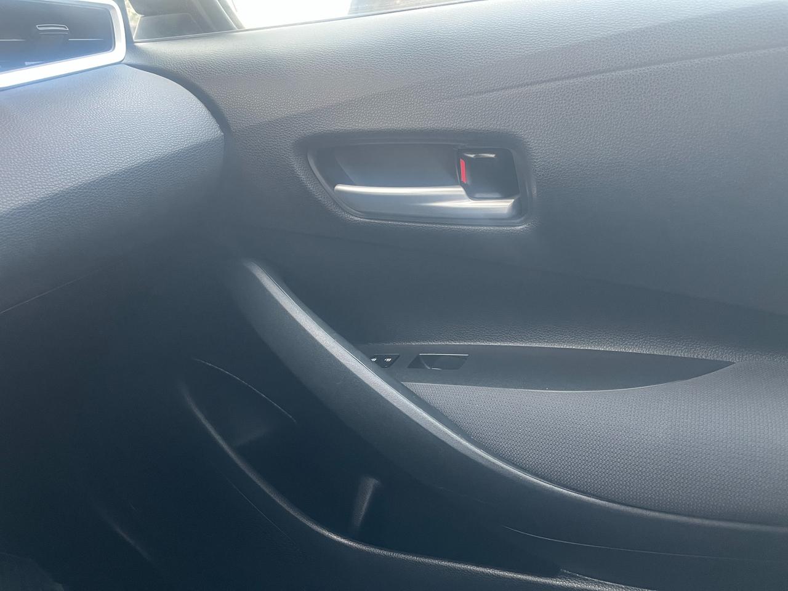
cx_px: 394
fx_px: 592
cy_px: 296
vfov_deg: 53.1
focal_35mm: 26
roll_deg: +0.5
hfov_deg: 67.3
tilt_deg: -22.8
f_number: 1.6
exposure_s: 1/60
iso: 400
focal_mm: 5.1
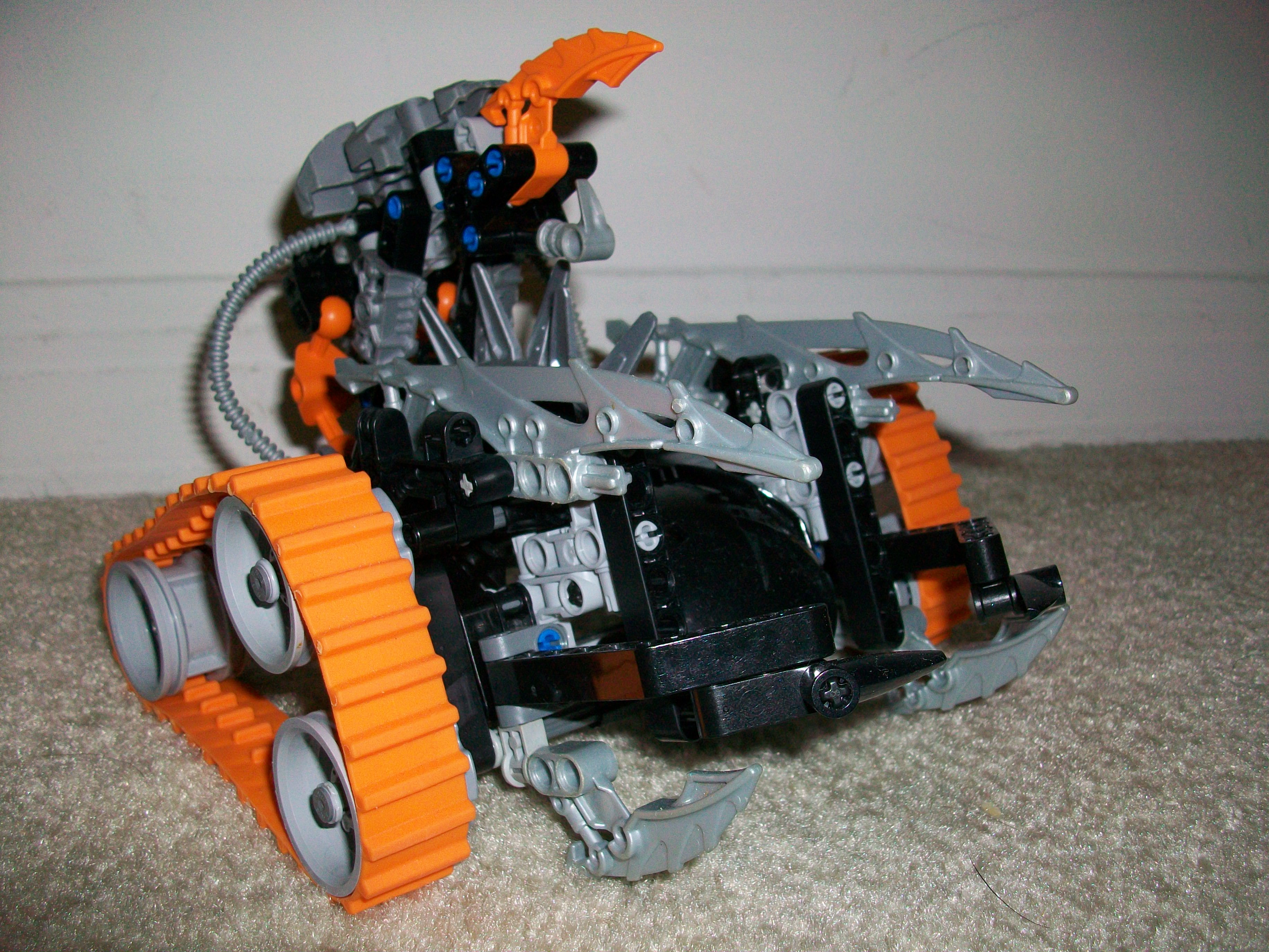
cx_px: 634
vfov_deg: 44.2
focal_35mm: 32
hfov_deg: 56.8
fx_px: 1173
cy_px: 476
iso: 120
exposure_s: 1/60
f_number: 2.8
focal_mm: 5.7
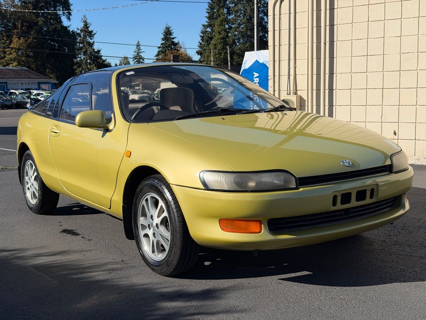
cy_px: 160
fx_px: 591
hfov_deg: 39.7
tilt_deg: -7.9
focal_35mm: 48
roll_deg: +1.5
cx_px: 213
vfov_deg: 30.3
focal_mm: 6.76
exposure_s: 1/4878
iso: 64
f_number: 1.78
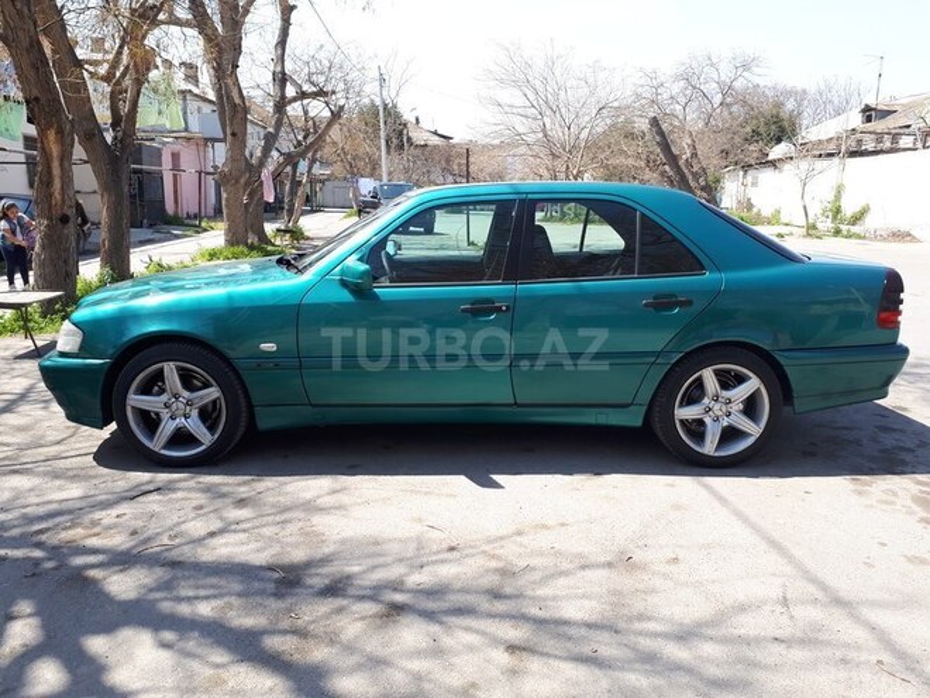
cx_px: 465
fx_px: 725
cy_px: 349
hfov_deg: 65.3
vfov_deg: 51.4
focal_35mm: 27
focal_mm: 3.6
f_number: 1.9
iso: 40
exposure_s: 1/517
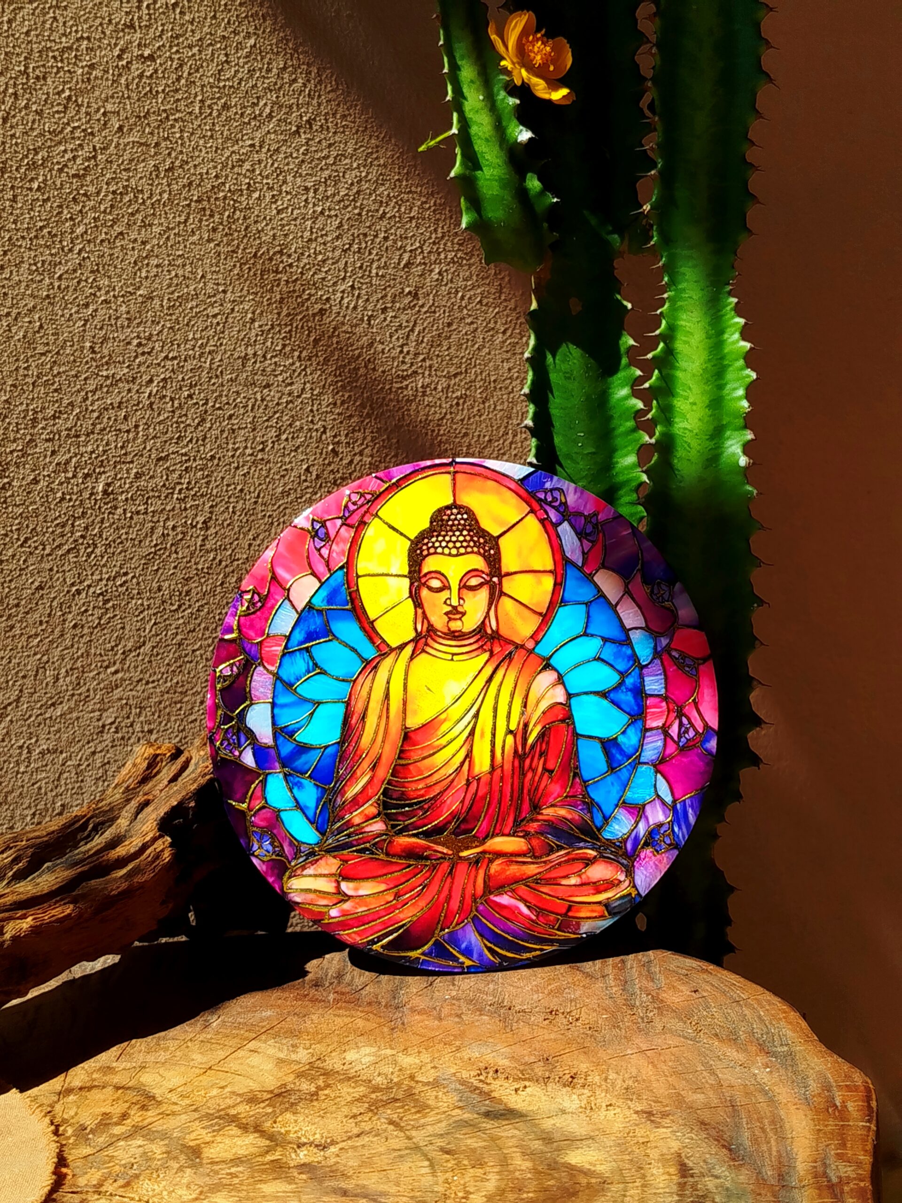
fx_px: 1668
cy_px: 602
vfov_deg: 39.7
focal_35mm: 48
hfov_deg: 30.3
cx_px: 451
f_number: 1.7
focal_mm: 5.31
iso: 50
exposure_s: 1/1134
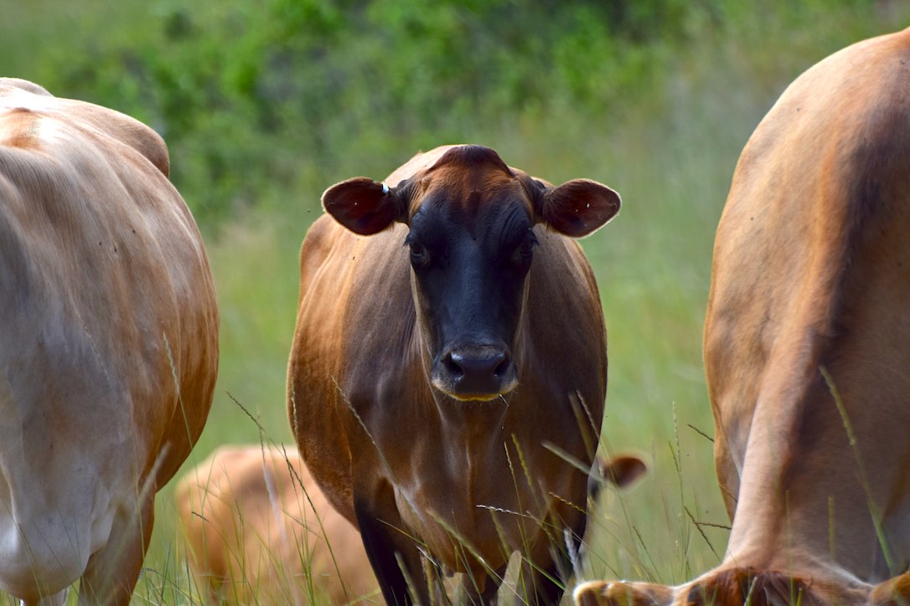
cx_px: 455
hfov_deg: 4.6
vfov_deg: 3.1
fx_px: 11374
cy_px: 303
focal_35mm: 450
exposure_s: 1/1000
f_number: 5.6
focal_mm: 300
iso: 200
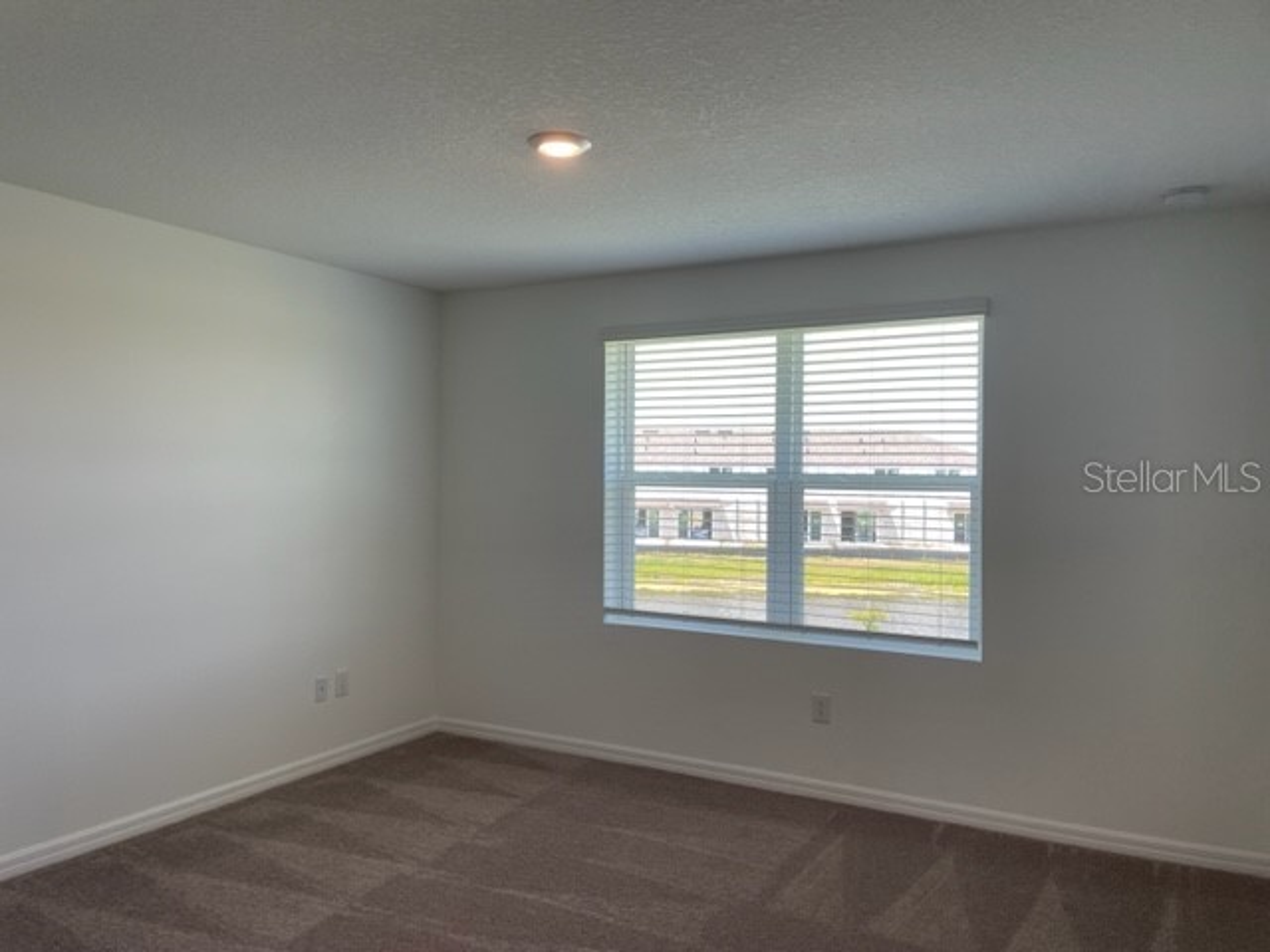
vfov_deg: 53.1
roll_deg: -1.1
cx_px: 635
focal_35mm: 26
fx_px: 954
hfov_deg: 67.3
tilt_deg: -0.7
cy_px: 476
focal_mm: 4.2
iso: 32
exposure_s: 1/136
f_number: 1.6
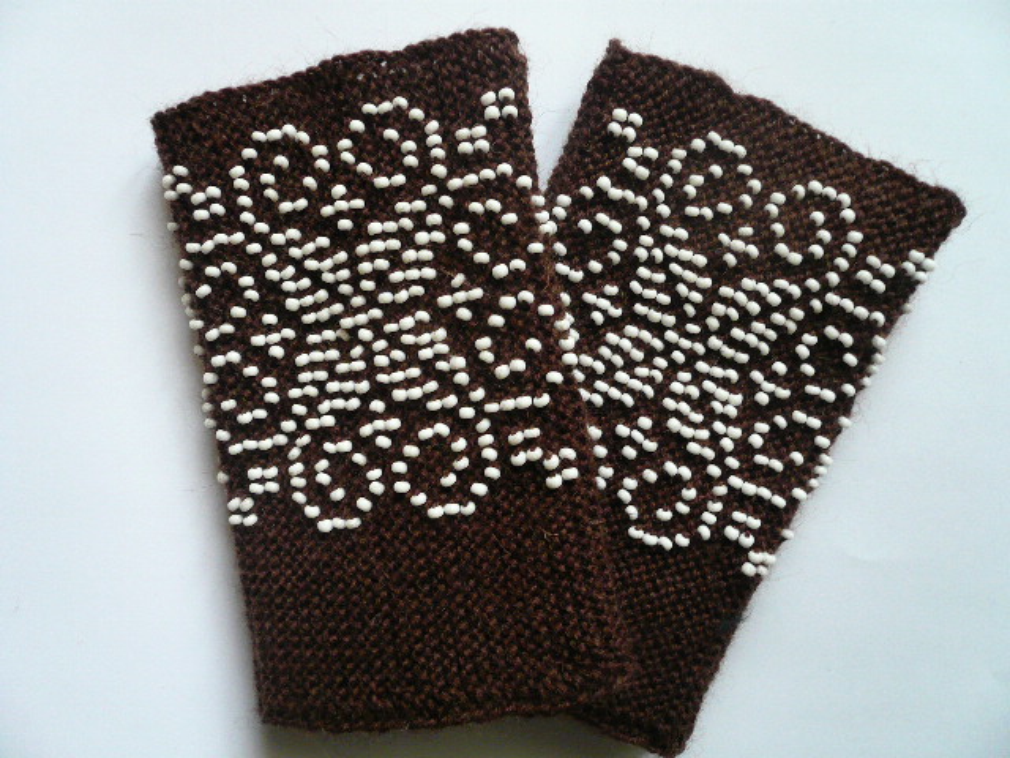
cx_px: 505
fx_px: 817
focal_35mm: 28
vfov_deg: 49.7
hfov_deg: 63.4
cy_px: 379
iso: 200
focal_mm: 4.6
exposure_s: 1/8
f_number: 2.8
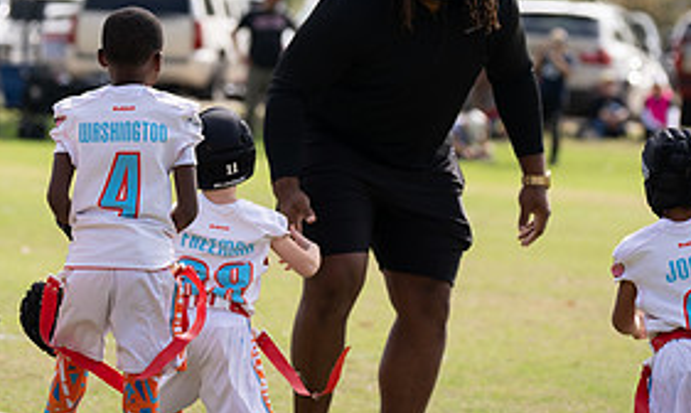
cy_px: 32
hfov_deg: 8.5
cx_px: 338
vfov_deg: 5.1
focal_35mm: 249
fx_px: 4633
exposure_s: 1/1600
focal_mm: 105
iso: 100
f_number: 2.8
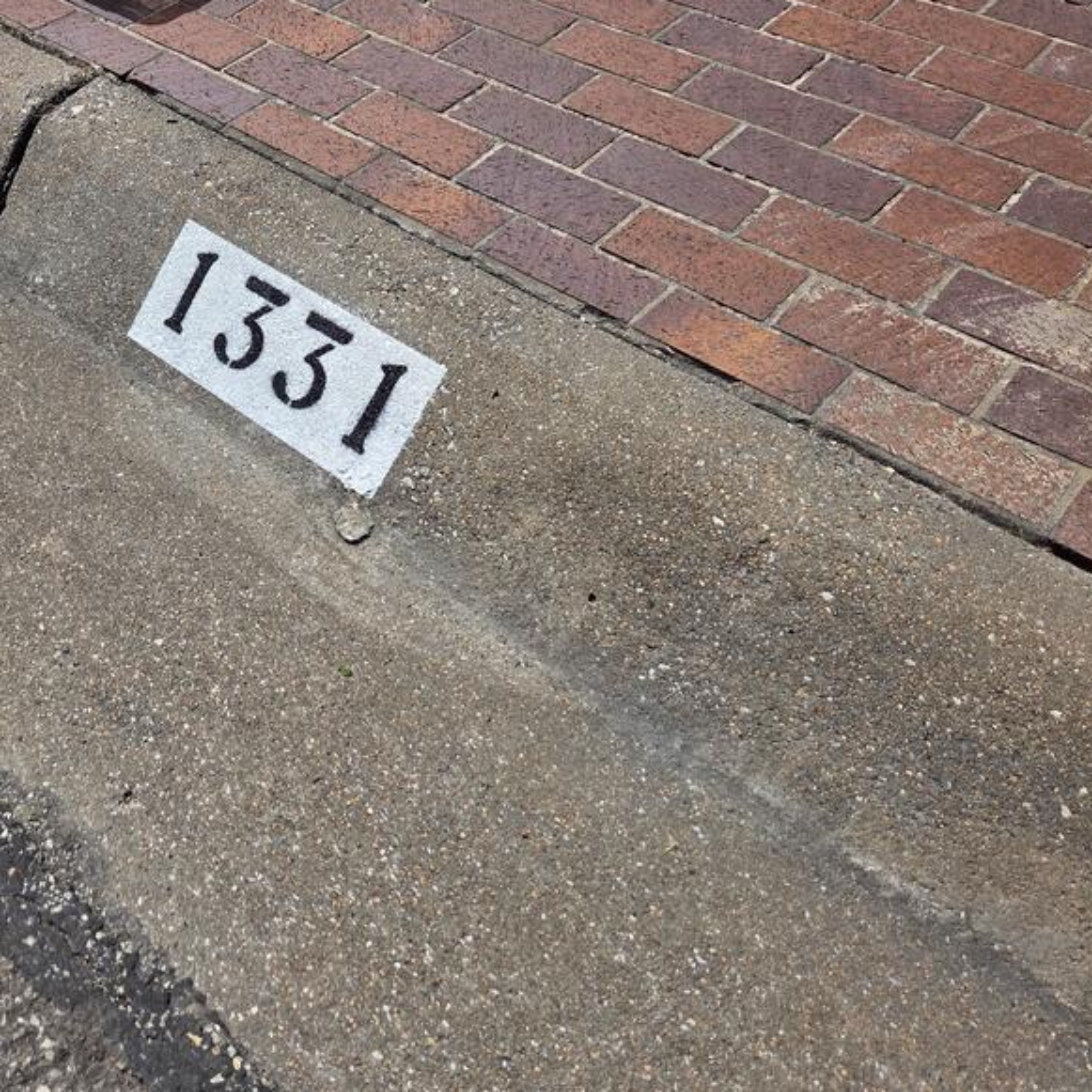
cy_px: 549
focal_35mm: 28
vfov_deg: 57.3
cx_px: 391
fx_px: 999
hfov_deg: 56.4
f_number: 1.8
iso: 80
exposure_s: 1/6839
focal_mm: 5.4
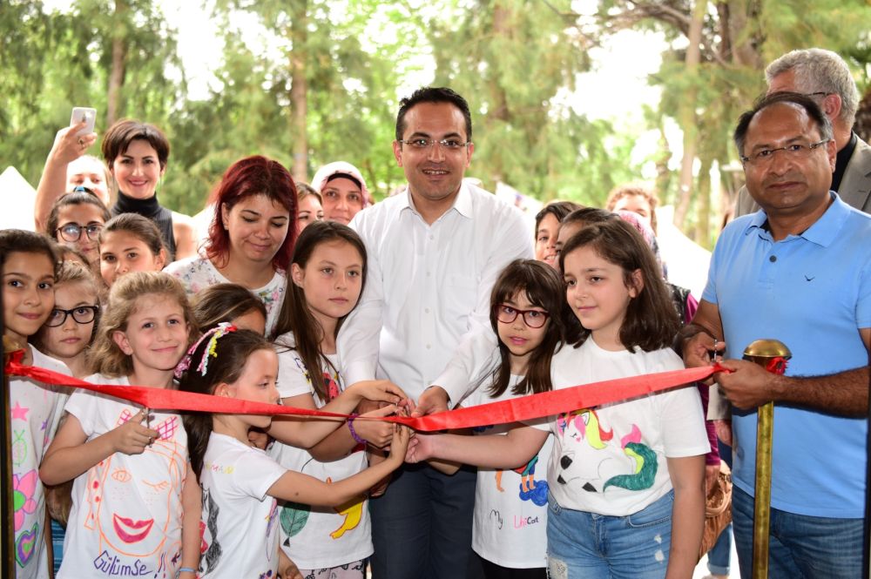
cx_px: 436
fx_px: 967
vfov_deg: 33.3
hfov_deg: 48.5
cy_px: 290
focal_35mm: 40
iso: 500
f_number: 2.8
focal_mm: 40
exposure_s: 1/250
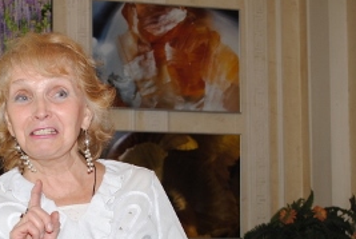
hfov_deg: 19.4
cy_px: 226
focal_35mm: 104
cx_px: 73
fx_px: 1032
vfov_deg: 13.1
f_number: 4.5
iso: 200
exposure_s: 1/60
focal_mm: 29
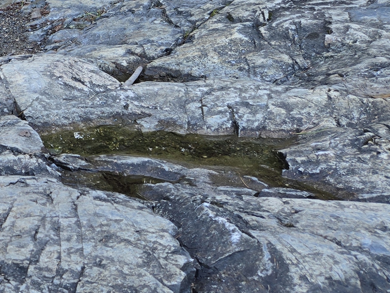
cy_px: -36
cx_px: -197
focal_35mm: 74
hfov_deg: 21.8
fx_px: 834
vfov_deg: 19.0
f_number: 1.8
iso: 32
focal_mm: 5.4
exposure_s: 1/180
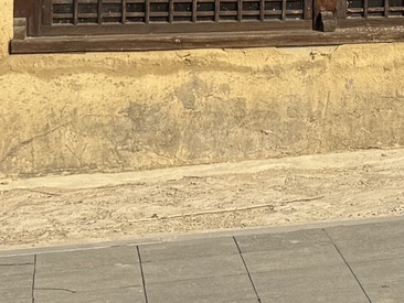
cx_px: 1060
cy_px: -110
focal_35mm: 131
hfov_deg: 11.5
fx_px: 1530
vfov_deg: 11.0
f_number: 1.78
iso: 80
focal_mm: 6.86
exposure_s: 1/4950
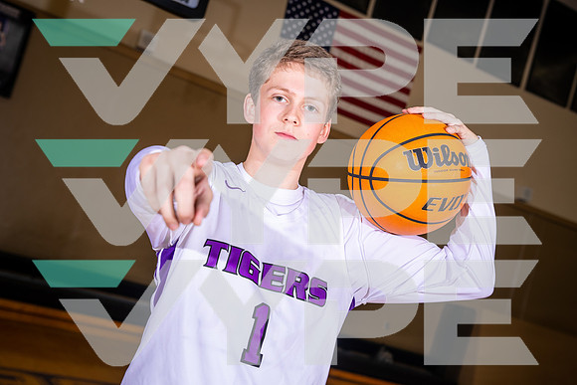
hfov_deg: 38.9
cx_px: 288
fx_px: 818
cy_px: 192
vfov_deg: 26.5
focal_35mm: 51
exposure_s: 1/125
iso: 200
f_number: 5.6
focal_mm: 51
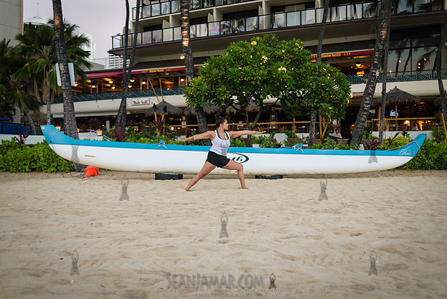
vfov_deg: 37.9
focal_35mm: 35
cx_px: 224
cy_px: 150
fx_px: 435
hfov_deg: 54.4
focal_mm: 35
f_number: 2.5
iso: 1000
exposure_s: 1/800
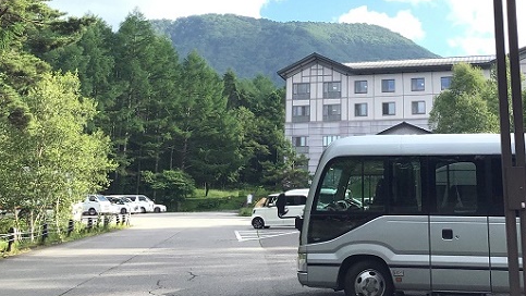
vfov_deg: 20.7
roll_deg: -1.2
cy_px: 31
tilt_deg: +14.9
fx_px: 795
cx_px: 339
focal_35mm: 57
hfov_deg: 36.3
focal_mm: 3.3
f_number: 2.4
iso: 25
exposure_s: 1/547
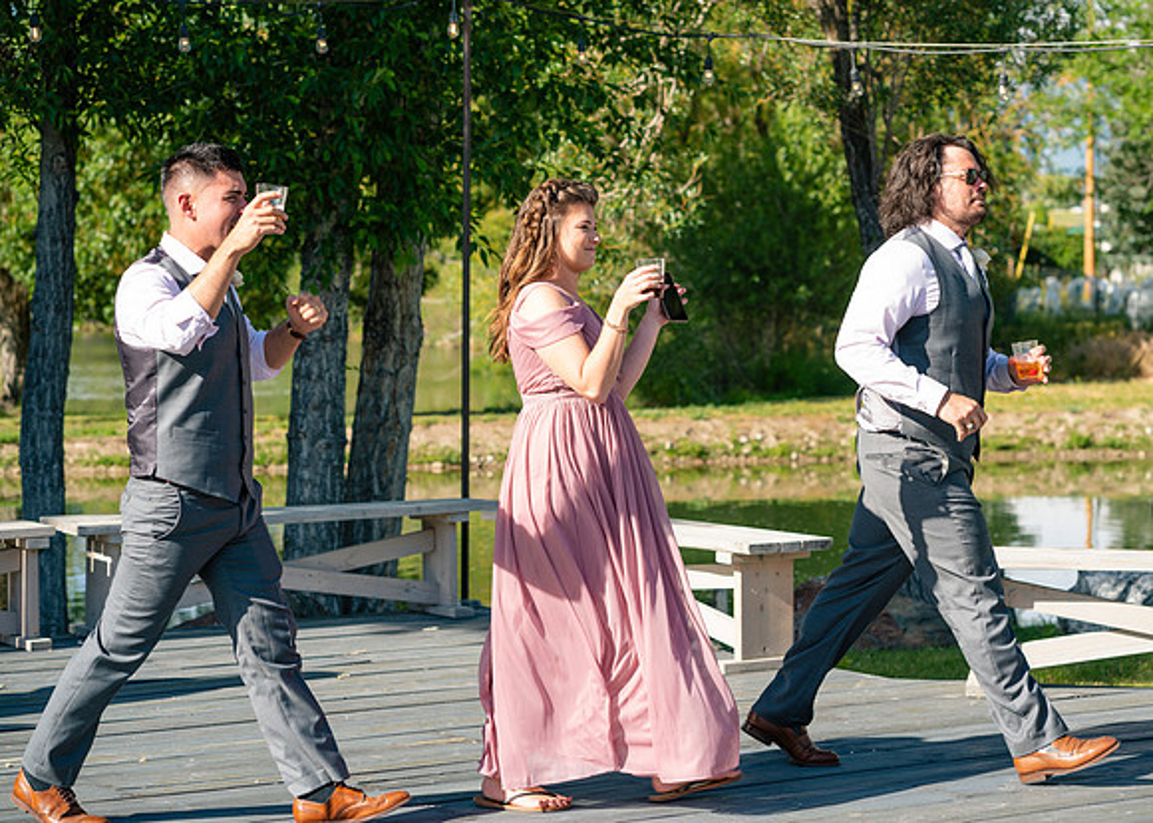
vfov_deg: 15.4
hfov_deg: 21.4
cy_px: 392
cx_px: 610
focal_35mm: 93
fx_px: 3052
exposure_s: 1/250
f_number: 4.5
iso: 100
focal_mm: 85
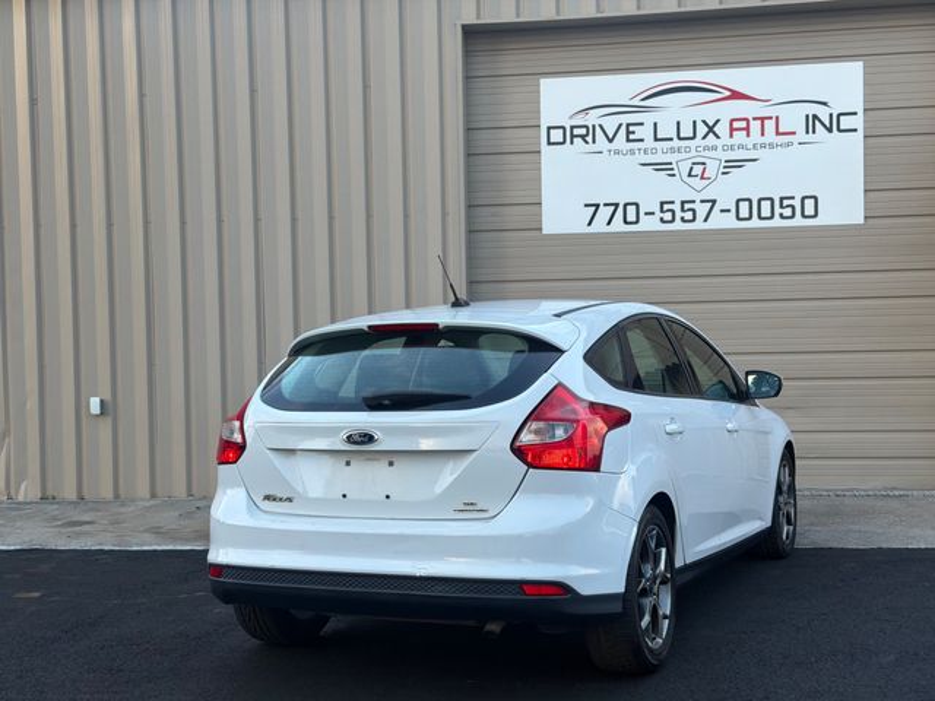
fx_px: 1297
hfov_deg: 39.7
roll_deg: +1.4
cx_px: 468
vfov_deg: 30.3
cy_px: 350
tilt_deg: +0.0
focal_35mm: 48
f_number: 1.78
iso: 64
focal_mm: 6.76
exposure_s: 1/276
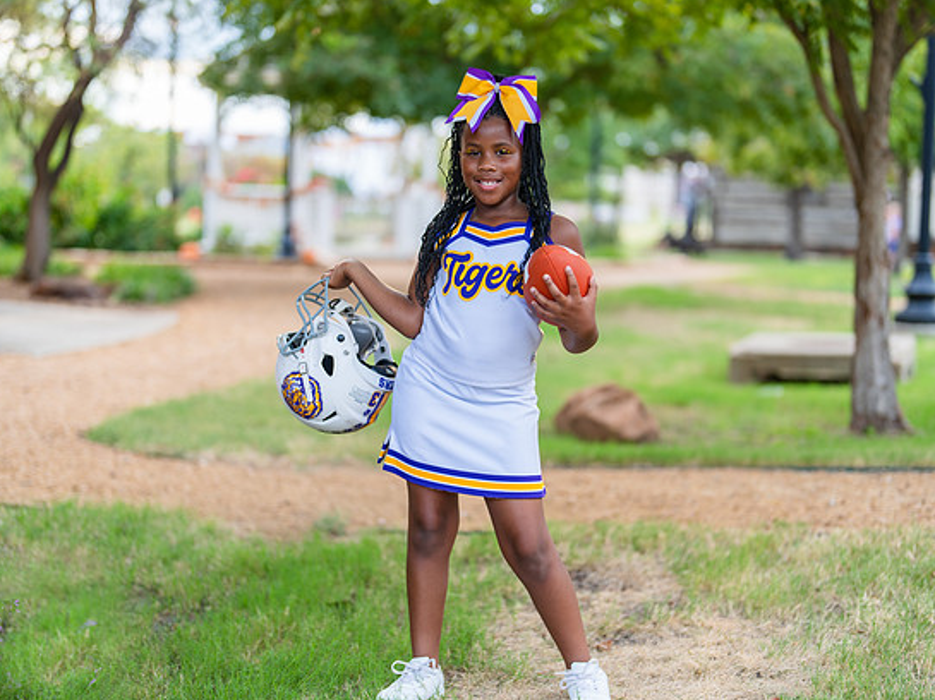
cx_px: 486
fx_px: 1512
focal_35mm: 56
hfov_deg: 34.4
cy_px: 350
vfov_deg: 26.1
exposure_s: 1/400
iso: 125
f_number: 1.2
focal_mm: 50
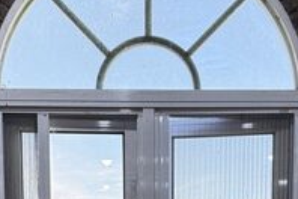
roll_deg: +0.1
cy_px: 300
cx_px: 147
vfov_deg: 17.9
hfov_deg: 29.7
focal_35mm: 68
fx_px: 563
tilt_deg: -3.2
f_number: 1.78
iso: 160
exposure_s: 1/226
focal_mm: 6.76
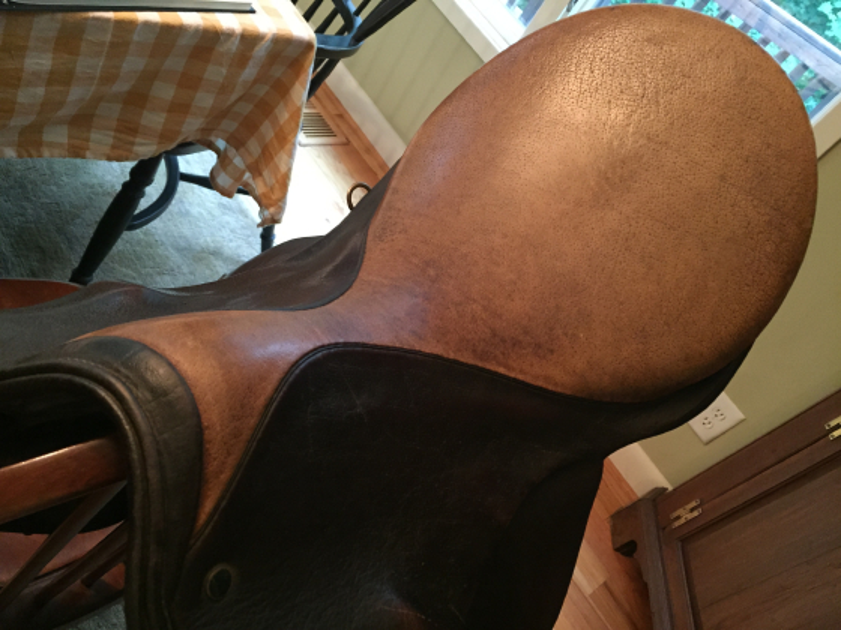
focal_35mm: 29
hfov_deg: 61.7
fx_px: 705
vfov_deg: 48.2
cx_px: 420
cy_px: 315
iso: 320
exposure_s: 1/15
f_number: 2.2
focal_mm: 4.15
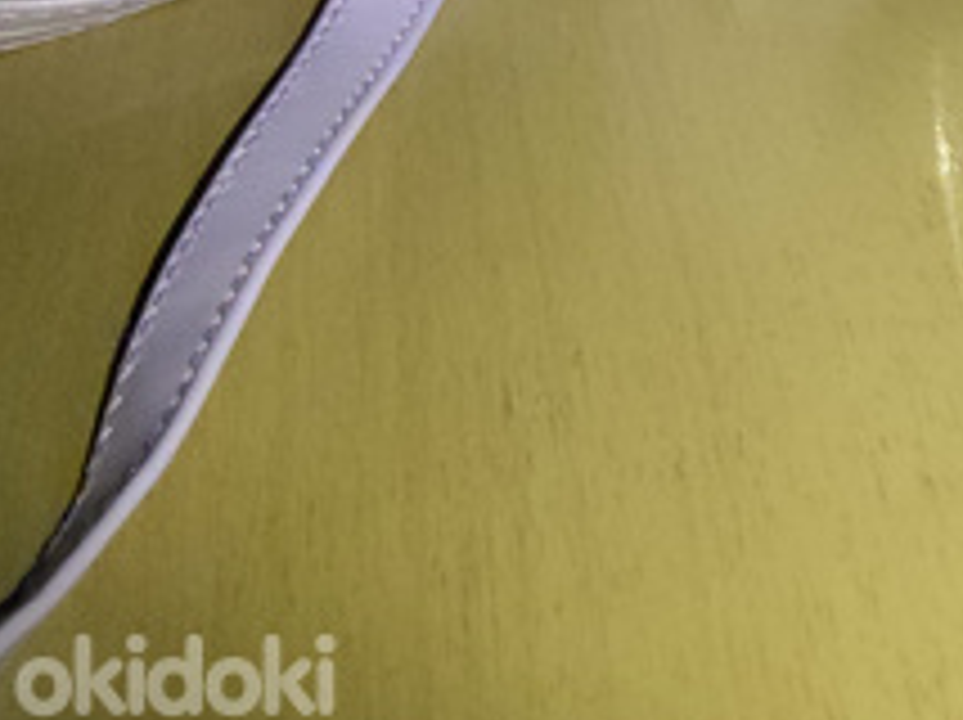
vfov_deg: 18.9
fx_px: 2029
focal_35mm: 73
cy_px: -180
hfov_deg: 23.7
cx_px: 1238
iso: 250
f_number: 2
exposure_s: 1/50
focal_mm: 2.78
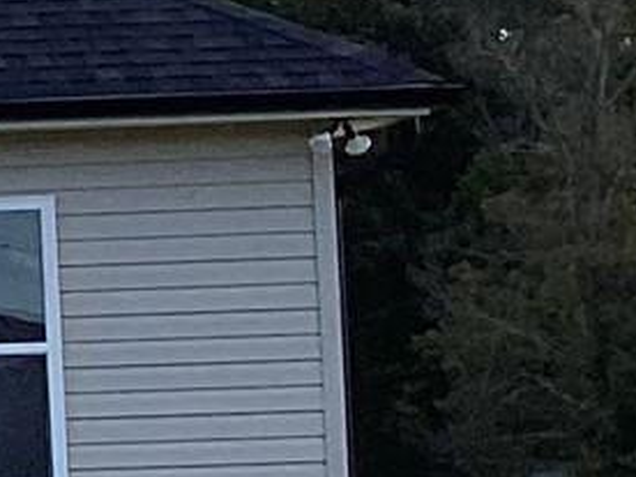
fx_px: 4226
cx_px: -1466
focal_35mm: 230
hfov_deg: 7.3
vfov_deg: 6.5
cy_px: 336
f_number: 2.4
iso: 25
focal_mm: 3.3
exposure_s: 1/1164
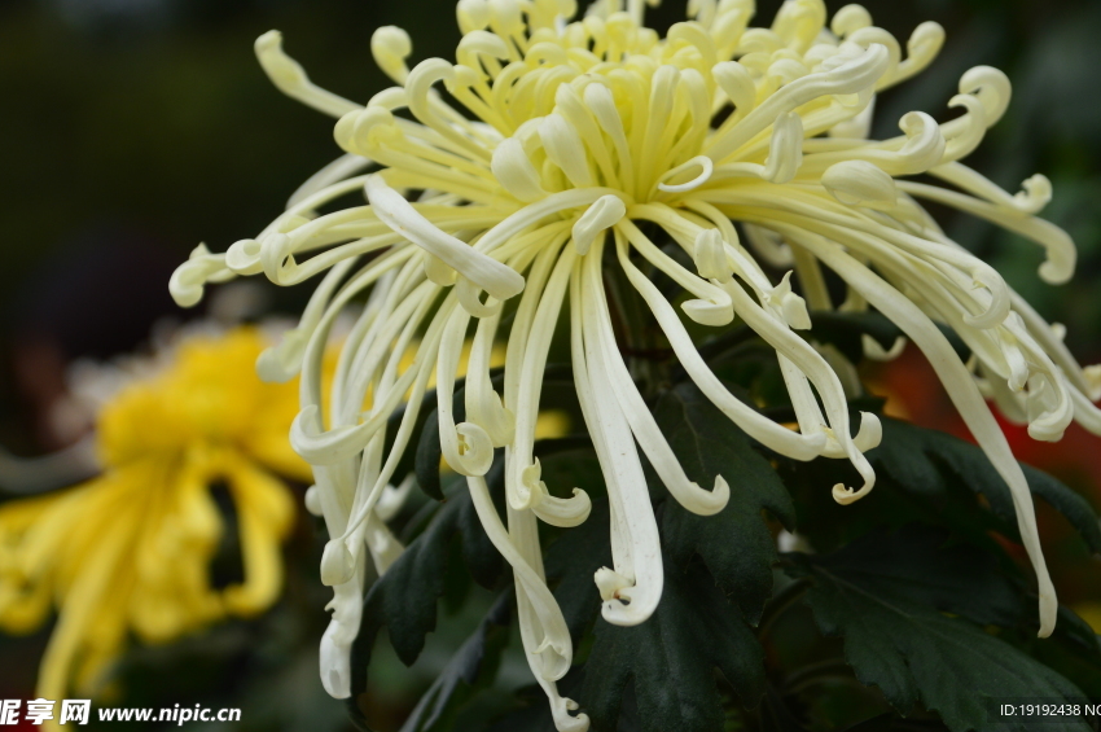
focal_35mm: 112
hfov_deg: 18.3
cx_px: 631
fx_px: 3422
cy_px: 295
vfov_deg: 12.2
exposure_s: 1/400
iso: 200
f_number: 5
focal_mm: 62
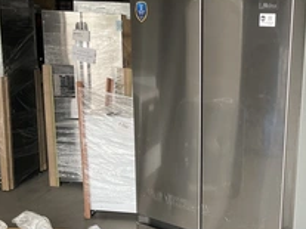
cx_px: 259
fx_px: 495
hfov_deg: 33.1
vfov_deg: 25.7
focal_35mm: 56
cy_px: 177
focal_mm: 3
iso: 40
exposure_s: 1/122
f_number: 1.8
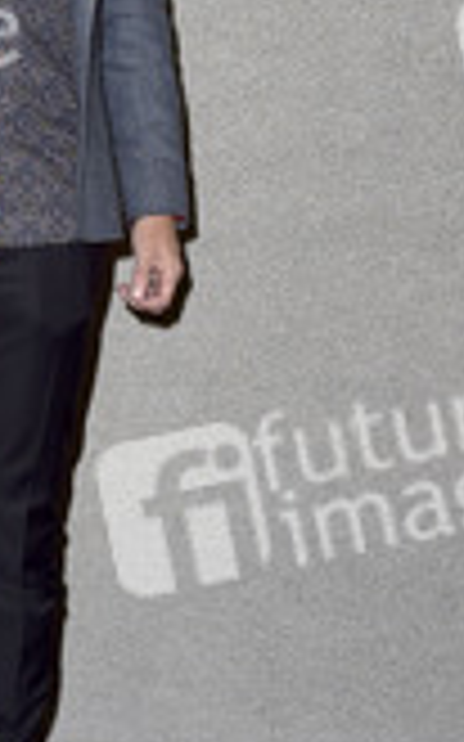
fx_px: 1701
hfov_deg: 15.0
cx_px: -79
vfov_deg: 24.6
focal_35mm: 84
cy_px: 265
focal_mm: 34
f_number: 6.3
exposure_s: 1/250
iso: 500
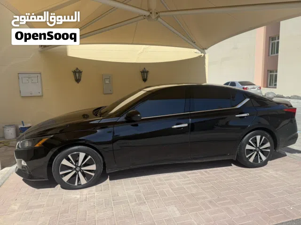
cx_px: 150
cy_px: 112
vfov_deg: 56.8
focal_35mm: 24
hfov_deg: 71.6
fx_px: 209
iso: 80
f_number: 1.78
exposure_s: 1/4167
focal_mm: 6.76
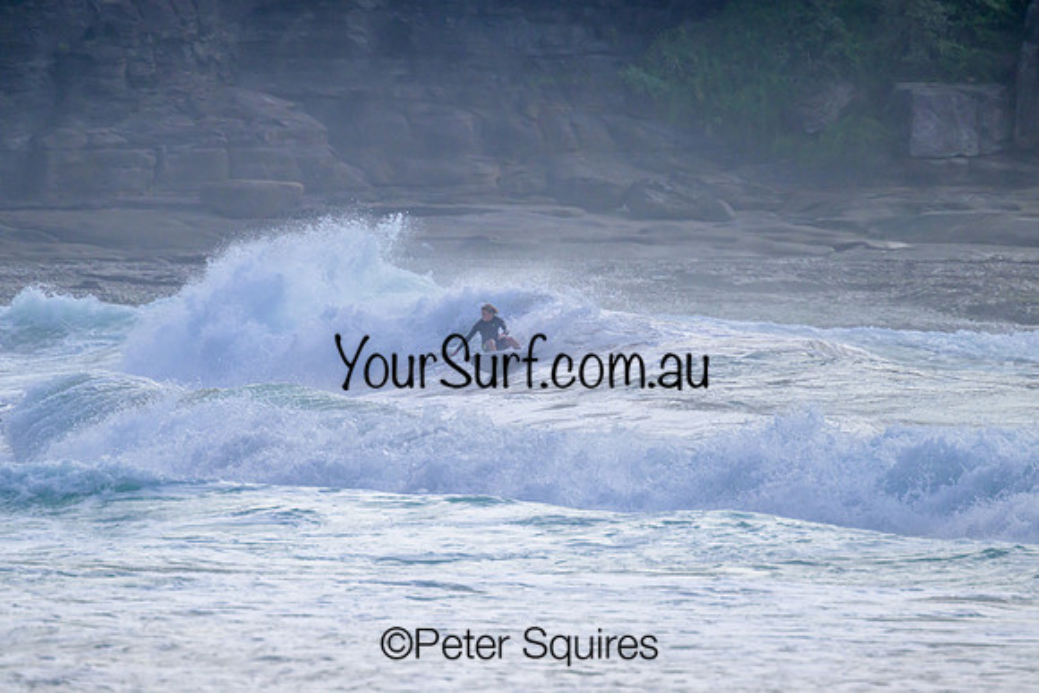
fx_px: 23683
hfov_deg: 2.5
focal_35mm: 820
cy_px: 346
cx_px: 520
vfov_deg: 1.7
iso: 1100
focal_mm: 800
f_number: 11
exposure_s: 1/2000
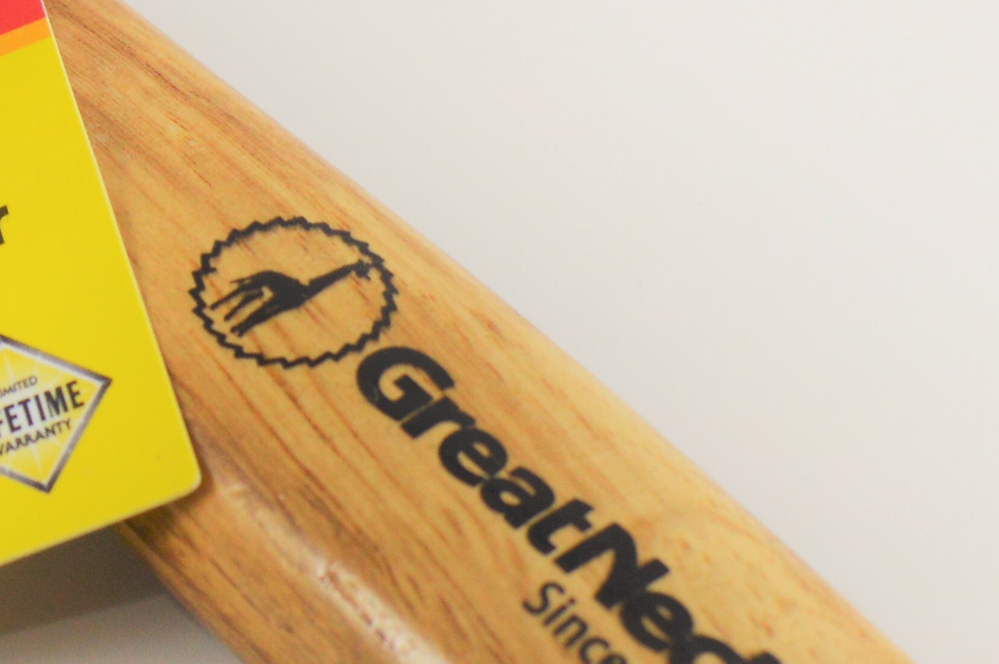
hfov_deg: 10.5
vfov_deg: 7.2
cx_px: -388
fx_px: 5262
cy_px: -64
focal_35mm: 190
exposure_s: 1/125
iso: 400
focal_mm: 35
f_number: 5.6
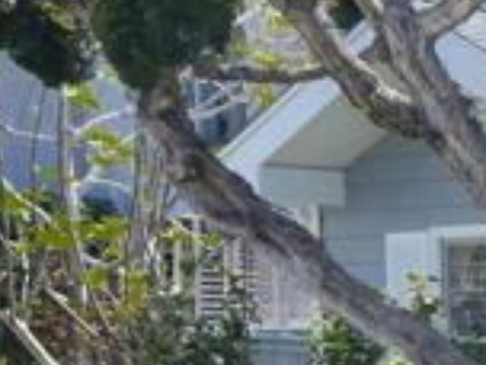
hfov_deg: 11.7
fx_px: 1909
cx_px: 1193
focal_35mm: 136
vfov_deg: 10.3
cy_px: 631
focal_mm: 14
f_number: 6.3
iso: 200
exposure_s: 1/160
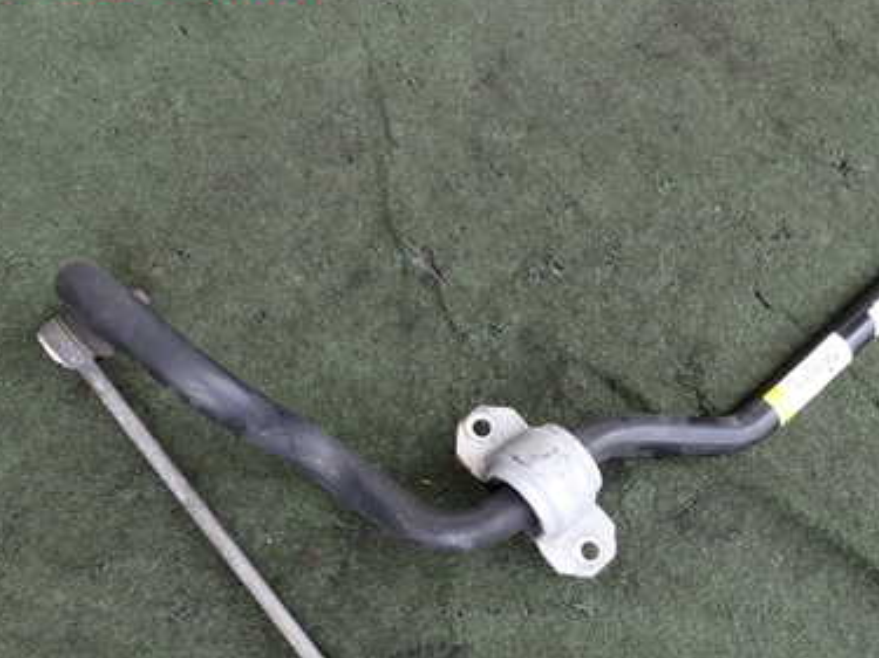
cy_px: 475
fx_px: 1015
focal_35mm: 40
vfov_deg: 35.3
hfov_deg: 46.2
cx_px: 574
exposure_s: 1/125
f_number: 2.8
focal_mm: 4.5
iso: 100
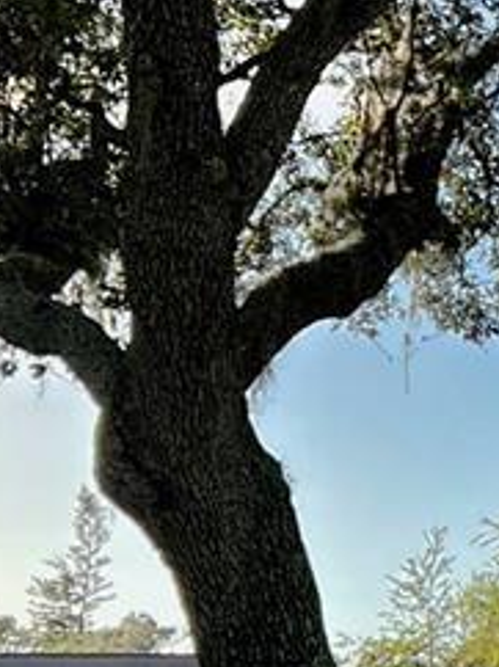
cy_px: 659
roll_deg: +0.1
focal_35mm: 129
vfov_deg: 15.0
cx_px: 1133
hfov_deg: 10.2
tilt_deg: +4.7
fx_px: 2484
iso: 50
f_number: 1.5
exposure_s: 1/2252
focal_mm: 5.7
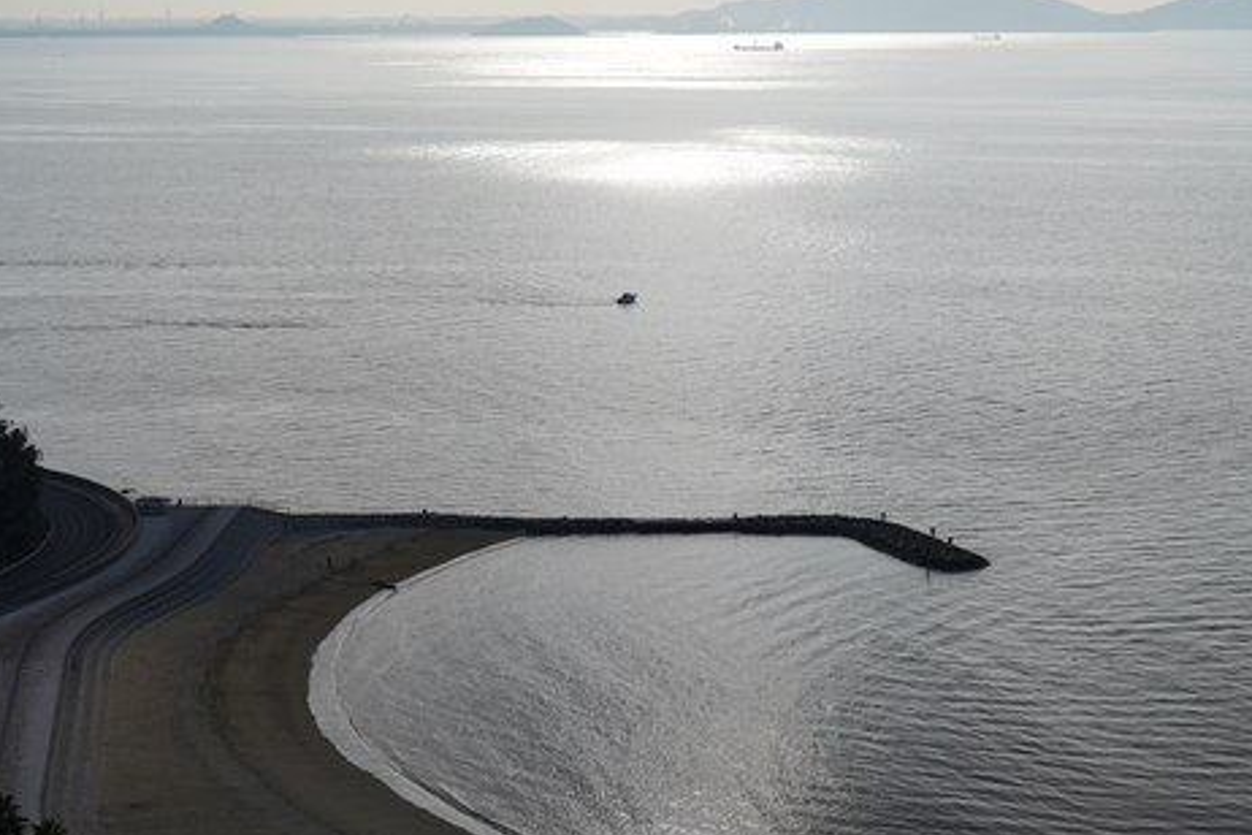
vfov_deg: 17.5
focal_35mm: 78
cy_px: 485
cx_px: 791
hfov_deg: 25.9
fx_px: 2712
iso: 100
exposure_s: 1/800
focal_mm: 60
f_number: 8
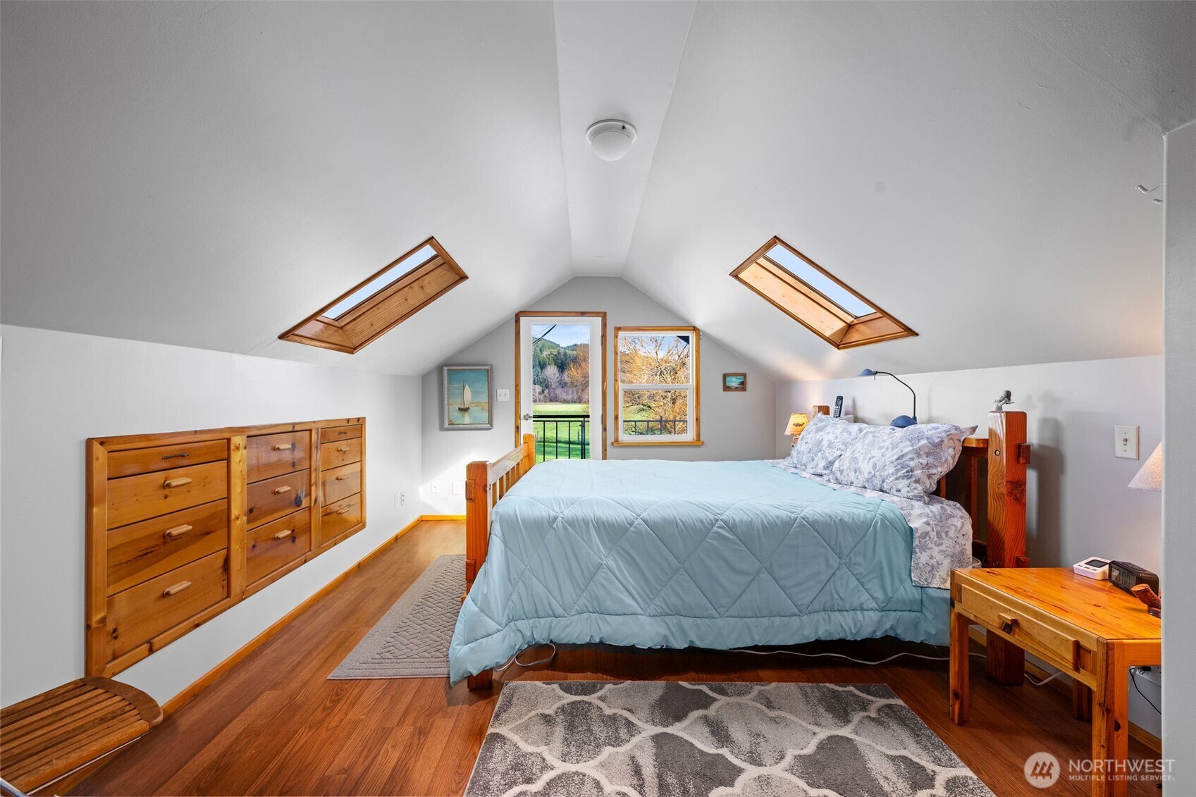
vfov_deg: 81.2
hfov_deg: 104.3
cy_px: 398
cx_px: 598
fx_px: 465
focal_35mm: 14
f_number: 8
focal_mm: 14
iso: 400
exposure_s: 1/6
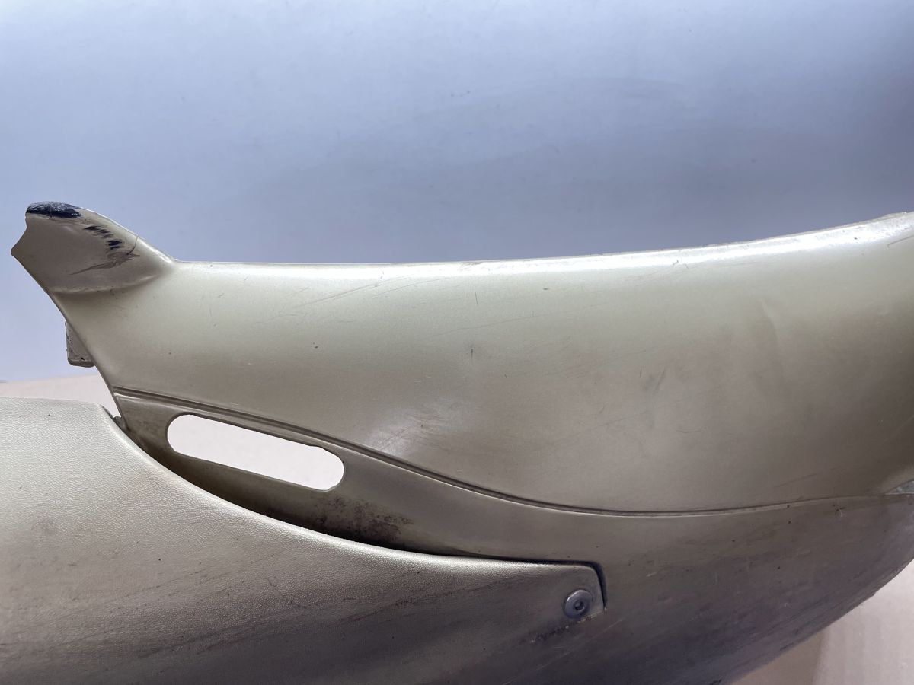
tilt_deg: -47.0
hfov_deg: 67.3
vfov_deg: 53.1
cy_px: 342
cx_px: 457
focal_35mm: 26
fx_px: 687
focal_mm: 4.2
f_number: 1.6
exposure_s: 1/100
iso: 100
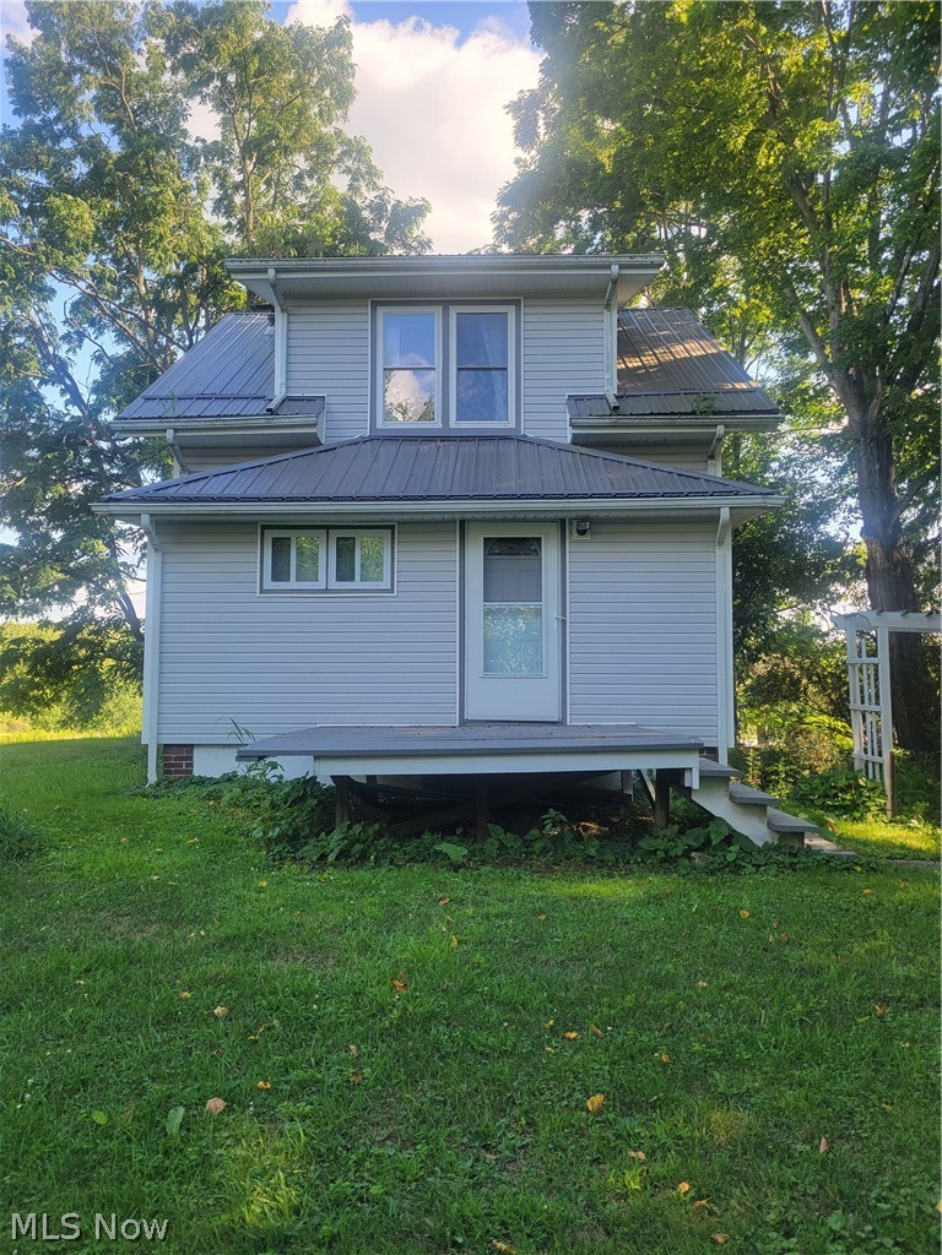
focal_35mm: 26
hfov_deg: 53.1
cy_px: 628
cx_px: 471
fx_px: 943
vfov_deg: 67.3
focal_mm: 5.4
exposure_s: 1/270
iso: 40
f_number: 1.8
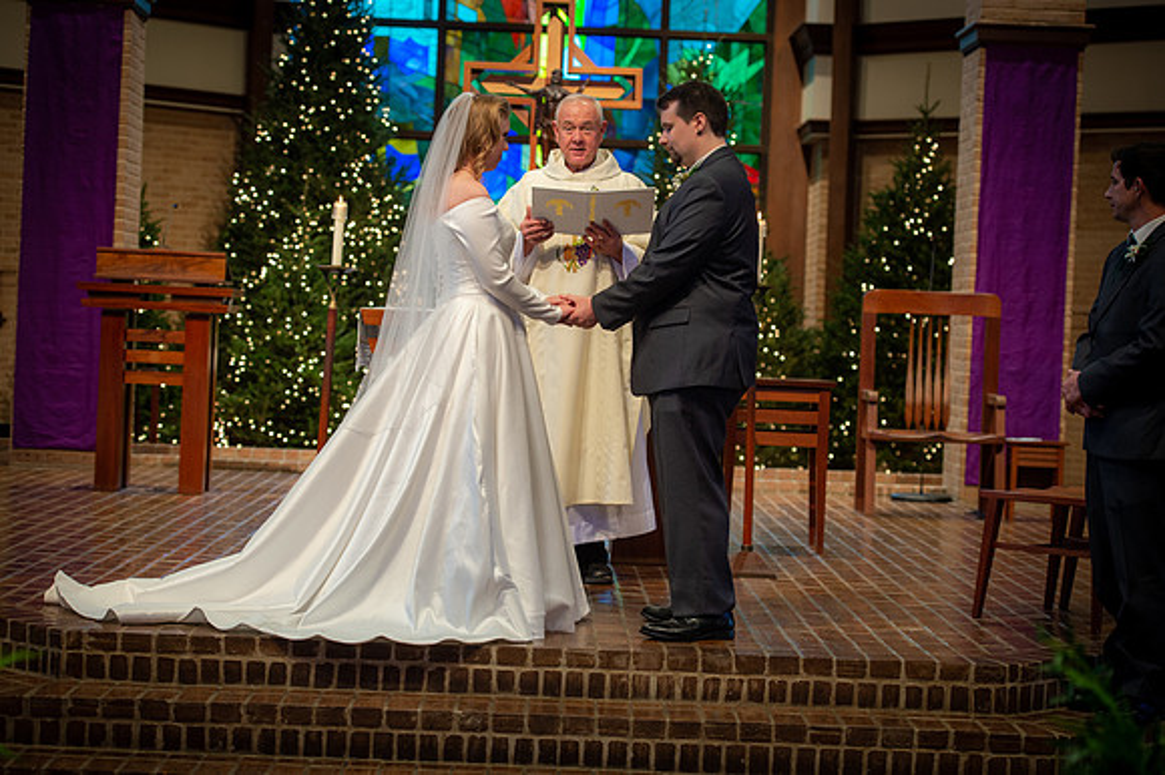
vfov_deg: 16.6
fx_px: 2652
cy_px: 388
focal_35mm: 82
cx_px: 582
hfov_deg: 24.8
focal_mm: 82
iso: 1600
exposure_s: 1/100
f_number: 3.5
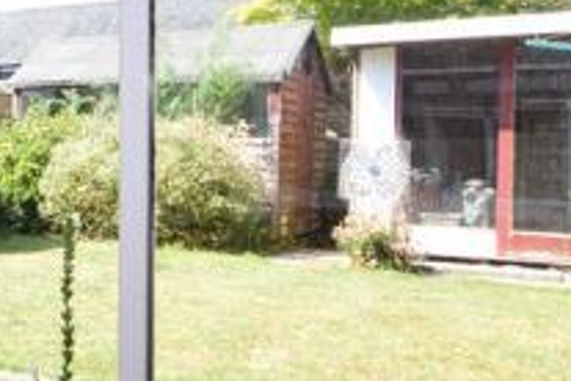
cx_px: -303
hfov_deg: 25.9
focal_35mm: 55
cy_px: 126
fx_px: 869
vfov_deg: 24.6
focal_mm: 11.5
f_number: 13
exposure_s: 1/60
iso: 400
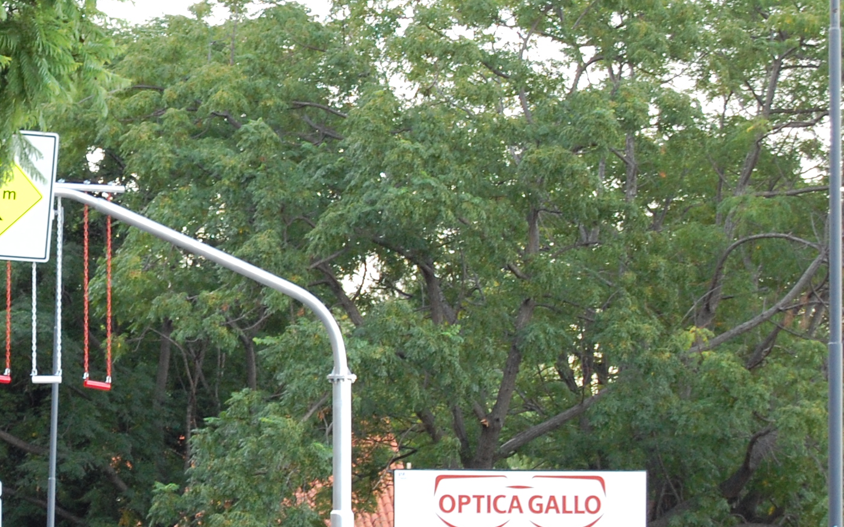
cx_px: -23
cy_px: 232
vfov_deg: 7.3
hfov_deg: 11.6
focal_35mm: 179
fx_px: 4119
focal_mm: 55
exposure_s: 1/30
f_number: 5.6
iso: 720
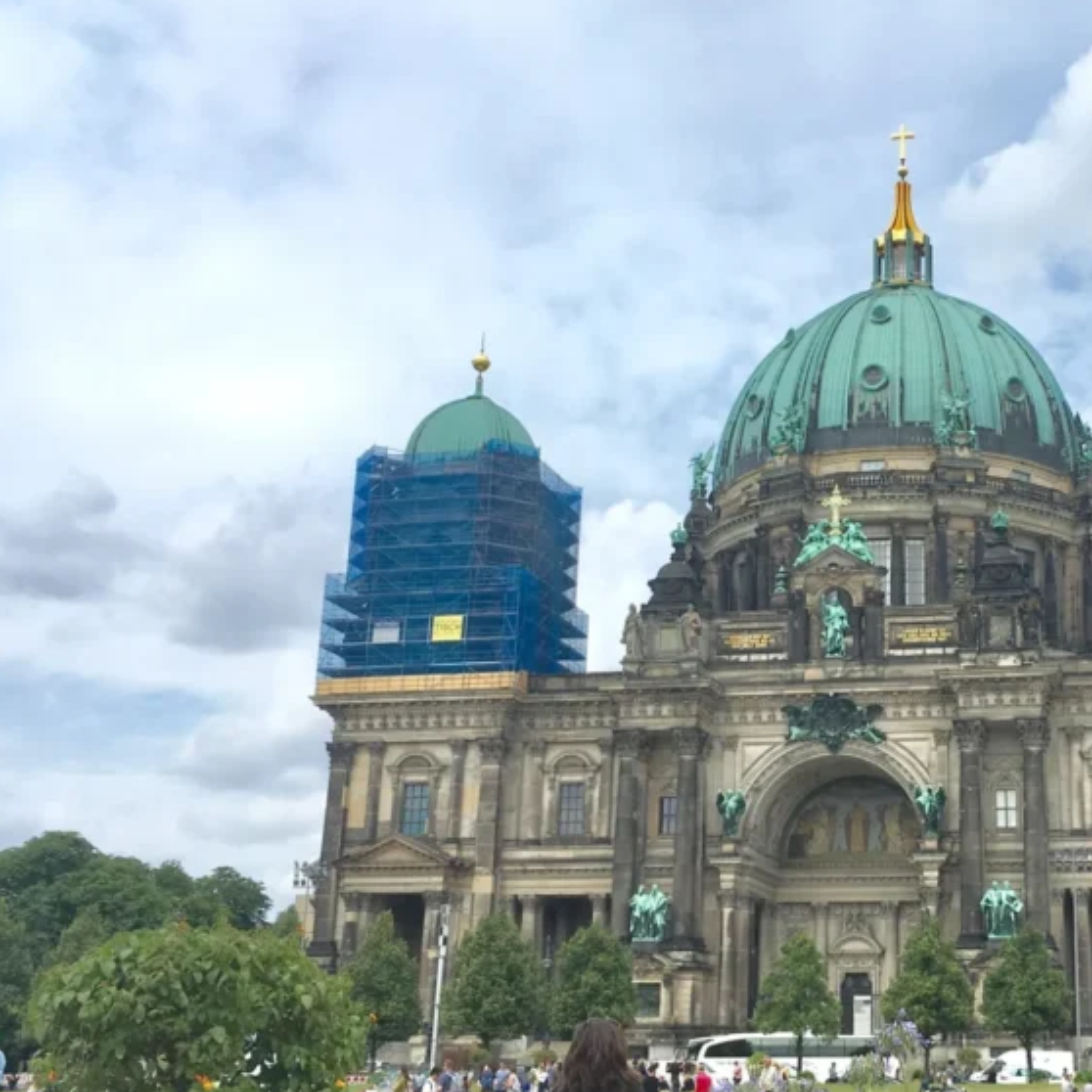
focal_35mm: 47
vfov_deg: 36.1
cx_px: 867
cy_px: 554
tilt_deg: +17.0
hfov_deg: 35.0
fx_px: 1677
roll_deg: -0.2
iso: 25
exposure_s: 1/1832
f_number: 2.2
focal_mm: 4.15
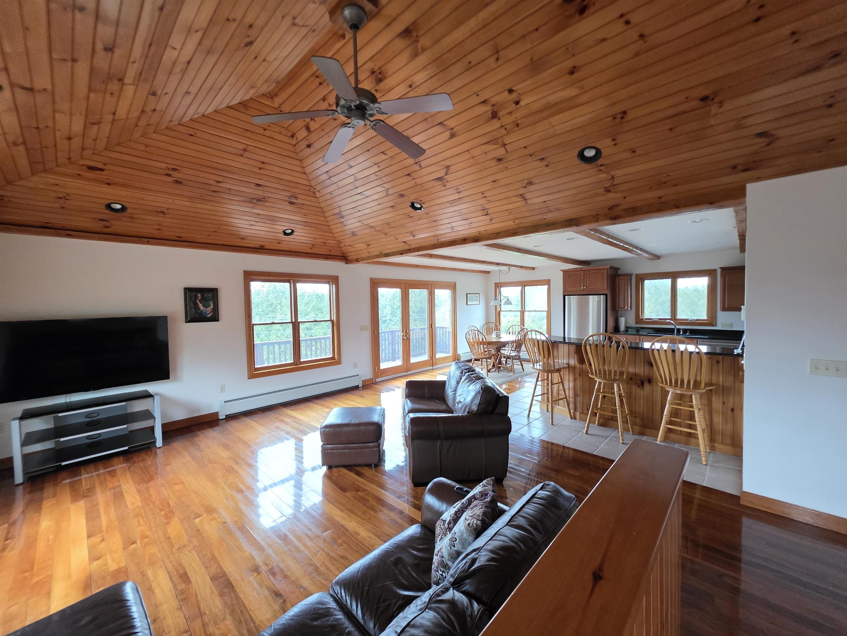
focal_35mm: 13
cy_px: 318
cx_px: 424
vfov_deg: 89.9
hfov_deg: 106.2
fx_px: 318
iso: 800
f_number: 1.9
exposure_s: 1/60
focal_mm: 2.2
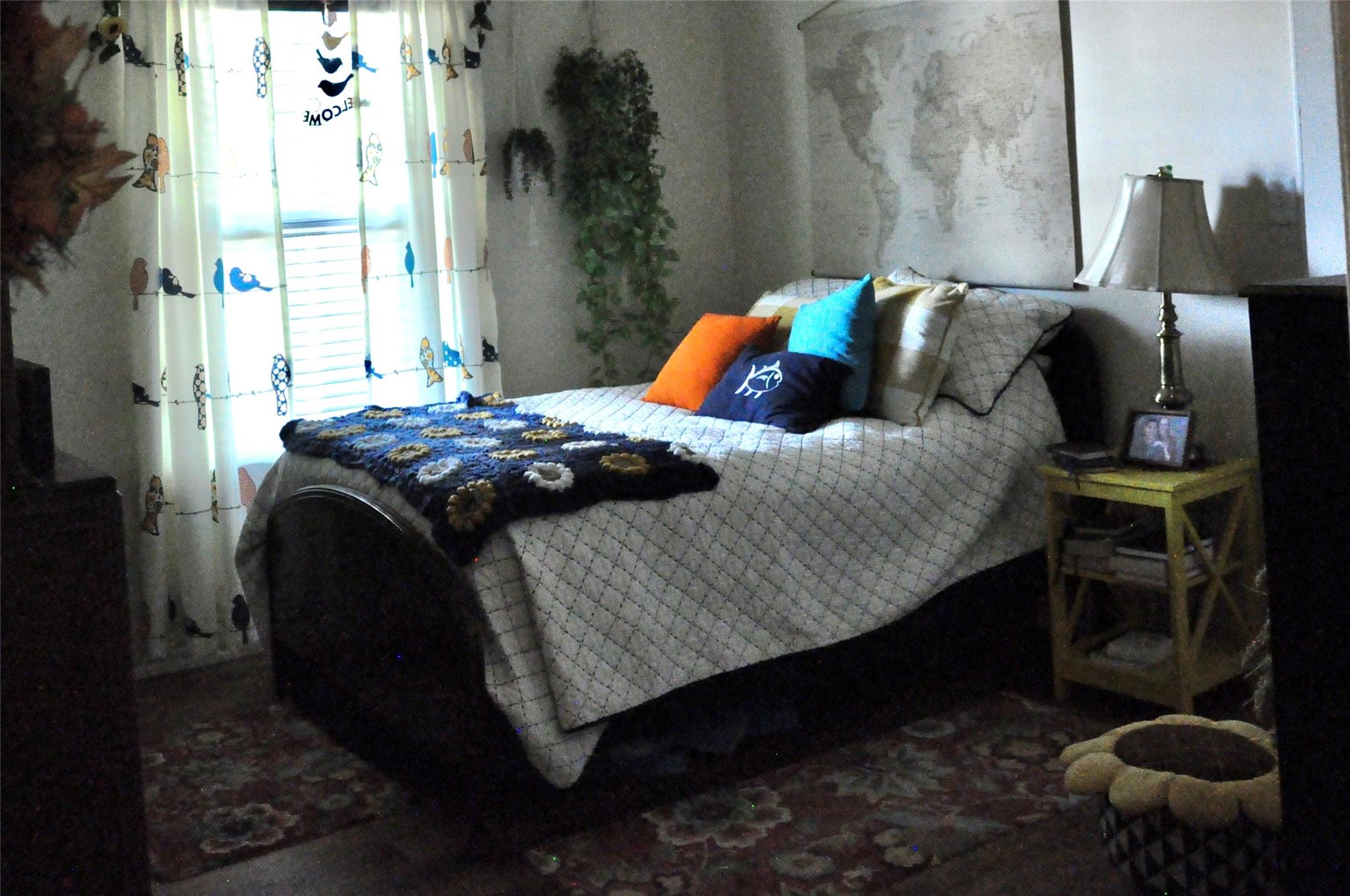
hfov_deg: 59.6
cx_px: 675
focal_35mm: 32
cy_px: 448
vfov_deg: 41.6
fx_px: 1180
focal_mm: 21
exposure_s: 1/125
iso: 6400
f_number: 3.8
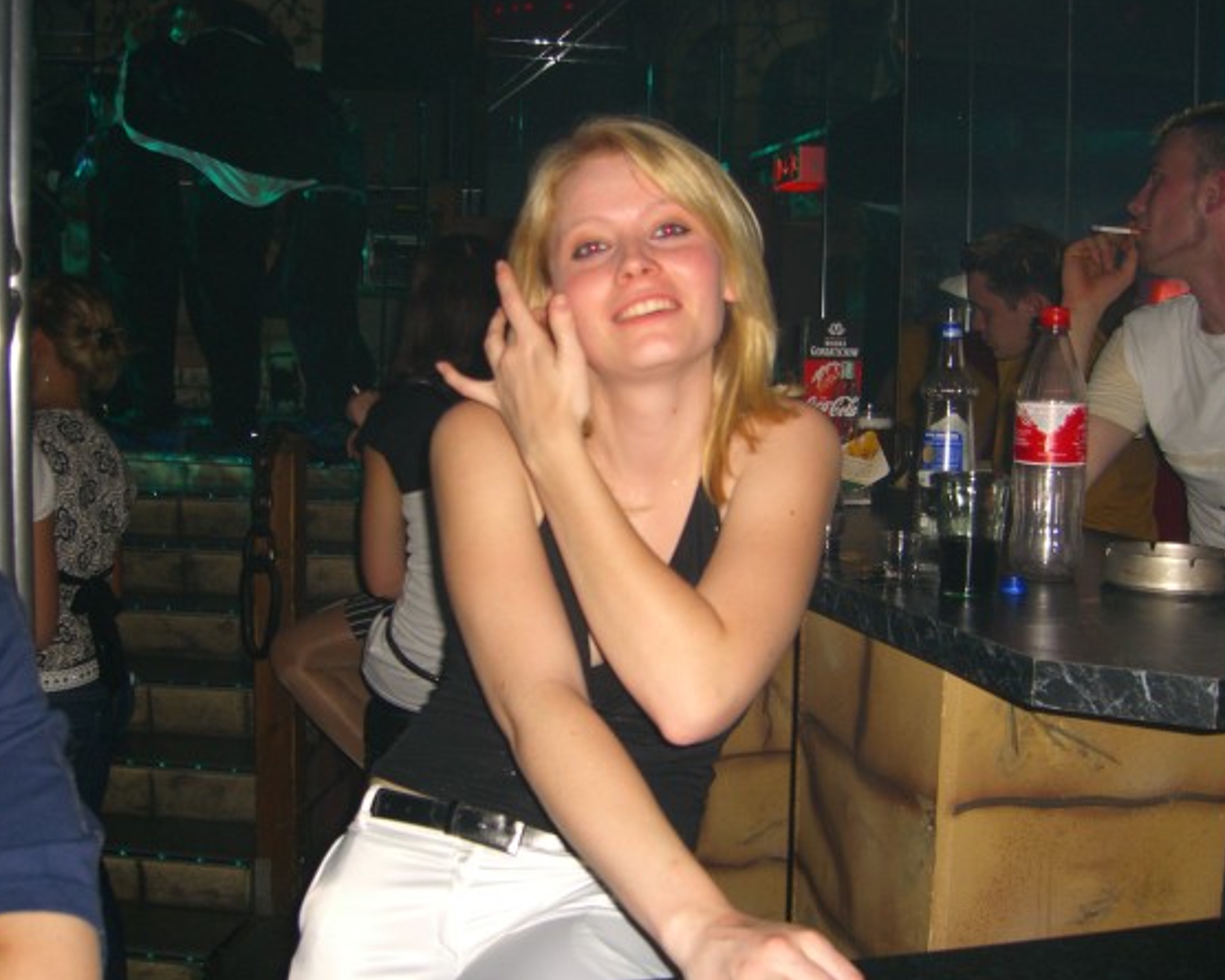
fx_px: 1450
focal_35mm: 40
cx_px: 597
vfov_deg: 37.3
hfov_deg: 45.8
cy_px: 489
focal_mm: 7.9
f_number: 2.8
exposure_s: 1/60
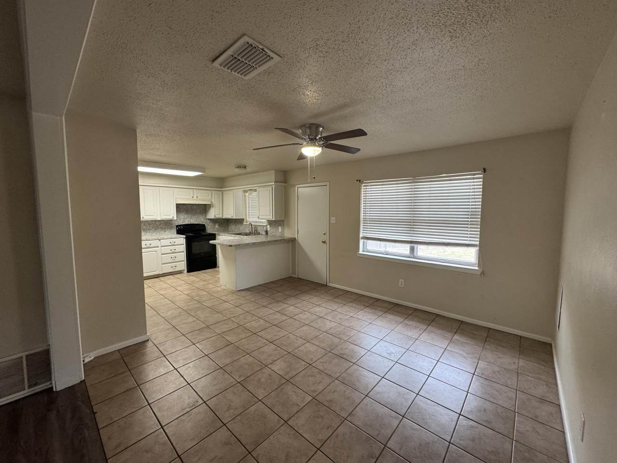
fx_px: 250
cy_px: 232
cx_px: 308
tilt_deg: -6.2
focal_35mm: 14
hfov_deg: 102.1
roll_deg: -0.4
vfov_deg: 85.7
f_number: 2.2
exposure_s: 1/60
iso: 200
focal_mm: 2.22
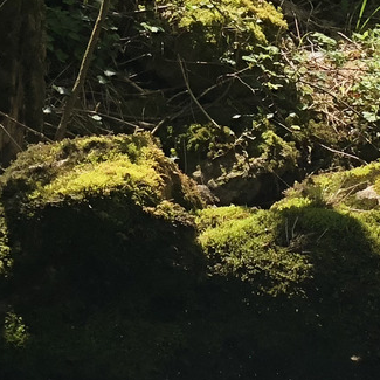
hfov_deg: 7.3
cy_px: 359
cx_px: 903
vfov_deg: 7.7
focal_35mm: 226
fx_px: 2807
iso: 16
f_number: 2.4
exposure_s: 1/521
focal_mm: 6
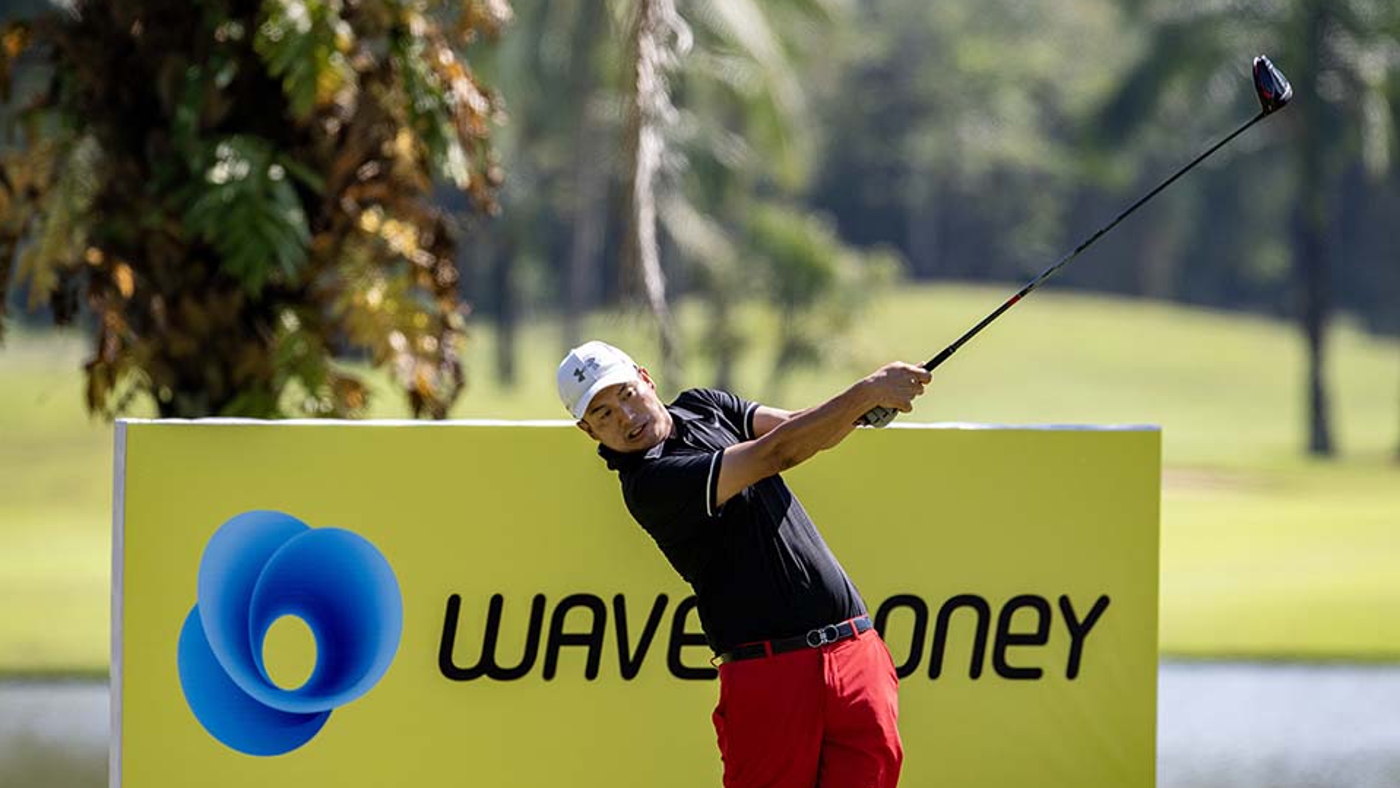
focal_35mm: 420
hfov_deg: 5.1
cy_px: 431
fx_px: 15592
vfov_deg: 2.9
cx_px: 700
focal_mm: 400
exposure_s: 1/2500
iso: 800
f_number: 4.5
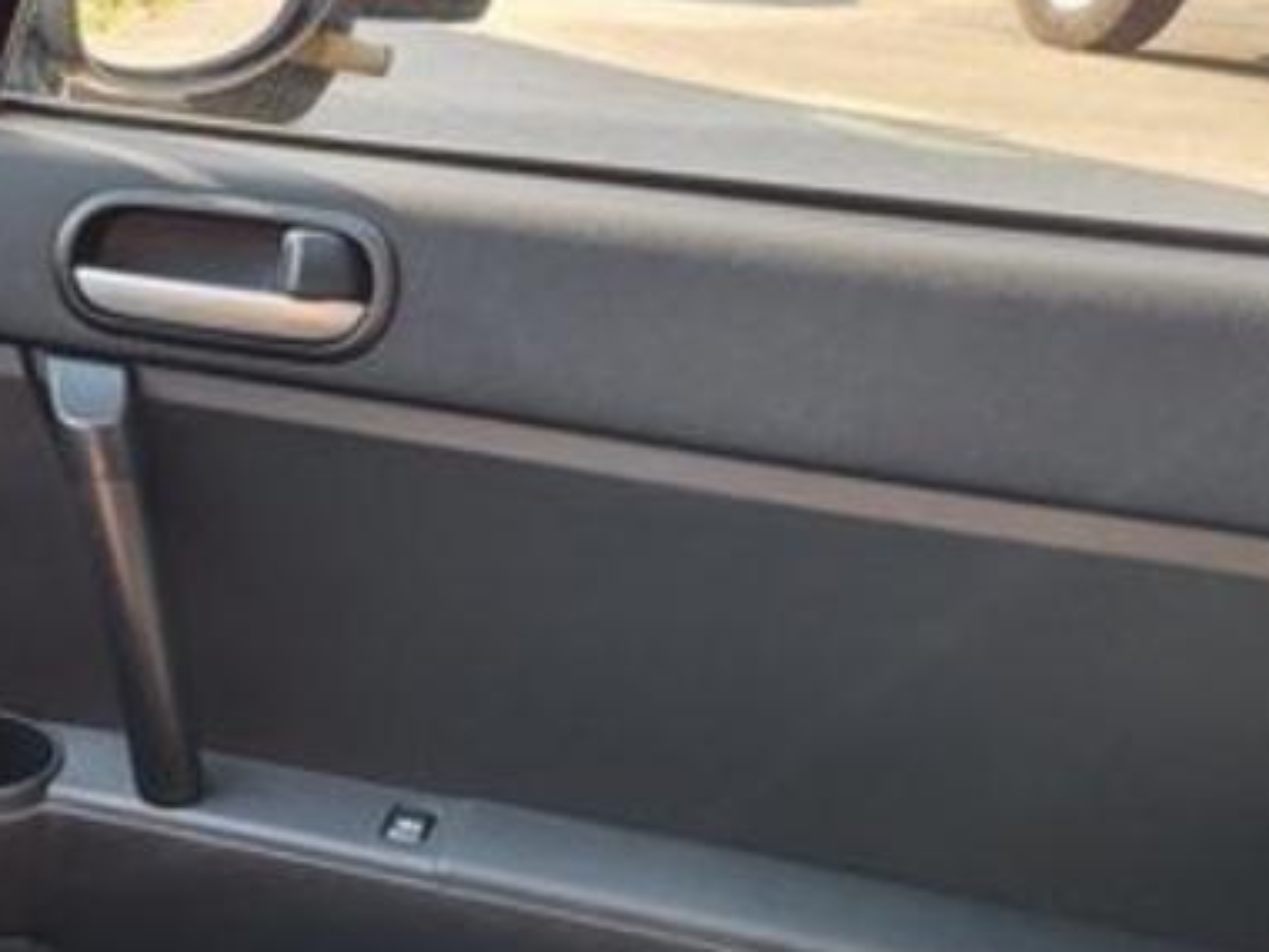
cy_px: 932
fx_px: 2566
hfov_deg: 24.6
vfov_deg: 20.4
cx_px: -337
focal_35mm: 70
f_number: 1.8
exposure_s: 1/120
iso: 100
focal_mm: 5.4
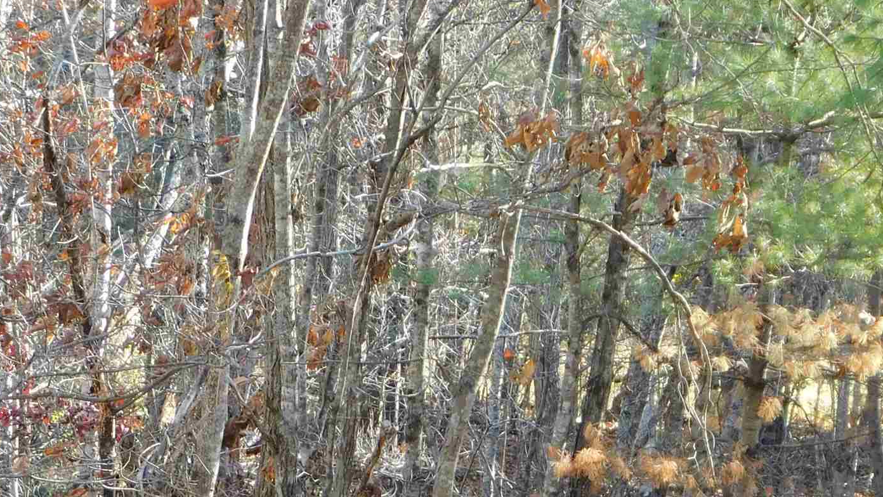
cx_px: 743
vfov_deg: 5.1
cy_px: 630
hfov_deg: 9.0
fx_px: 5572
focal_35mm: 238
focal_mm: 17.6
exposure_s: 1/50
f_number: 4.6
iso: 125
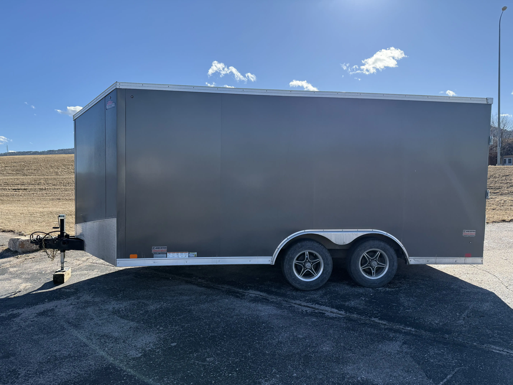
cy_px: 192
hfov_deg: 71.6
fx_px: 356
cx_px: 256
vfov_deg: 56.8
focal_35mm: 24
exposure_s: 1/4975
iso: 125
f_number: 1.78
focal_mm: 6.76
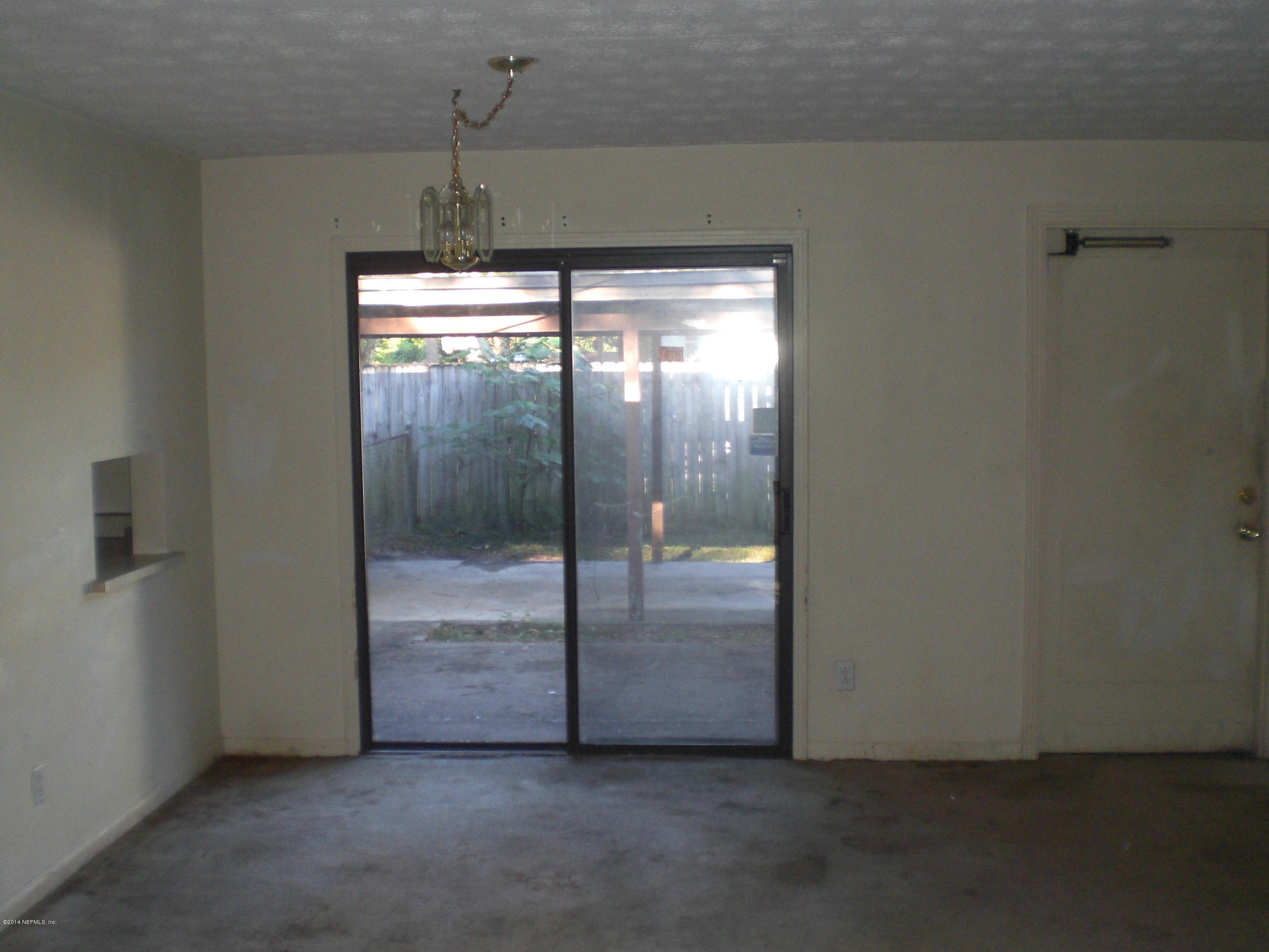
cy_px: 476
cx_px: 634
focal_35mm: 38
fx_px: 1393
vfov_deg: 37.7
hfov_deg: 49.0
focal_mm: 6.3
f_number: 3.1
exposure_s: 1/60
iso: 200
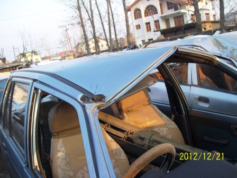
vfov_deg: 39.7
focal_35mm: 36
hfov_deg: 51.4
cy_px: 89
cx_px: 118
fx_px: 246
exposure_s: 1/90.7
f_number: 2.7
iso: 80
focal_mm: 6
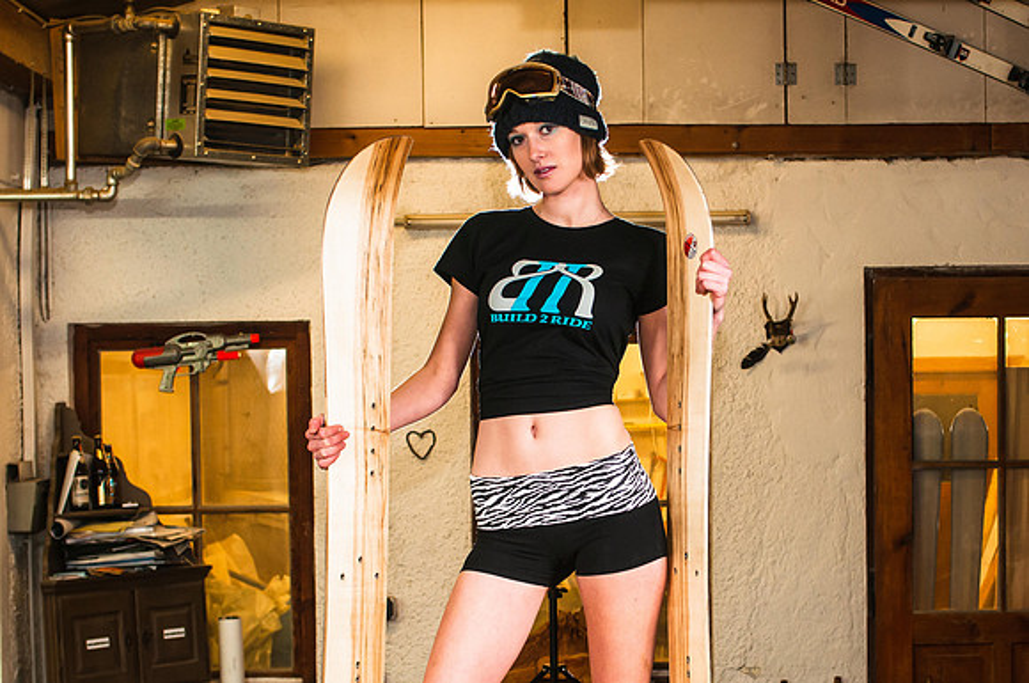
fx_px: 2084
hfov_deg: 27.7
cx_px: 626
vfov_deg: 18.6
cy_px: 416
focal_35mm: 73
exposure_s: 1/50
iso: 320
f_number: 4.5
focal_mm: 40
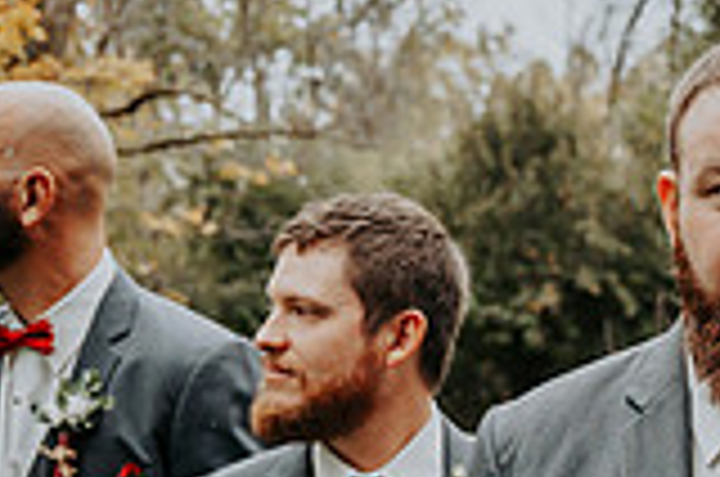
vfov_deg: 15.0
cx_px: 764
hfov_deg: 21.9
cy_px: 504
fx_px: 1776
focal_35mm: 89
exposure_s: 1/1000
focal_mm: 24
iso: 500
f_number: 2.8
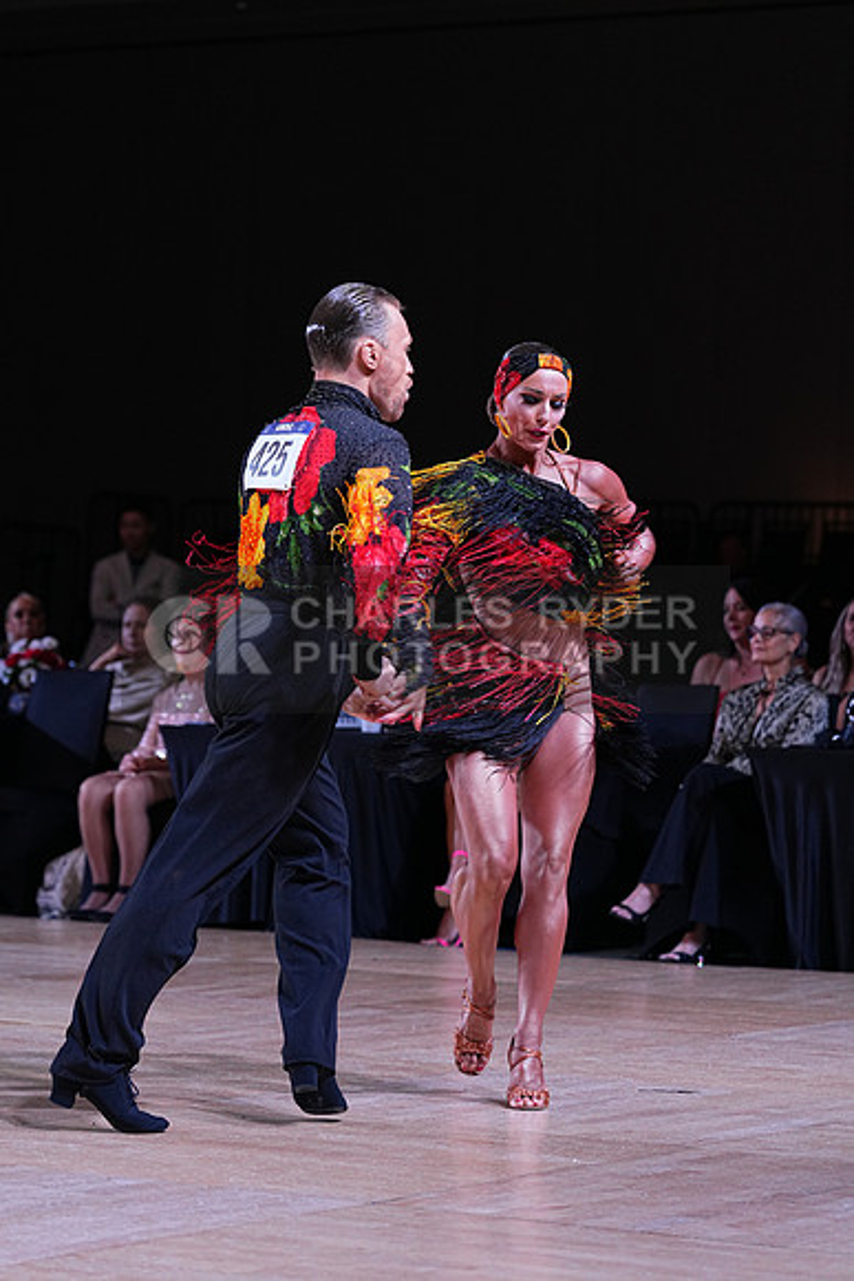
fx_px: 4089
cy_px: 640
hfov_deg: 11.9
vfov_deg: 17.8
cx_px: 427
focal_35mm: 115
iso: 1600
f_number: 4
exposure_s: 1/500
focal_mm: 115
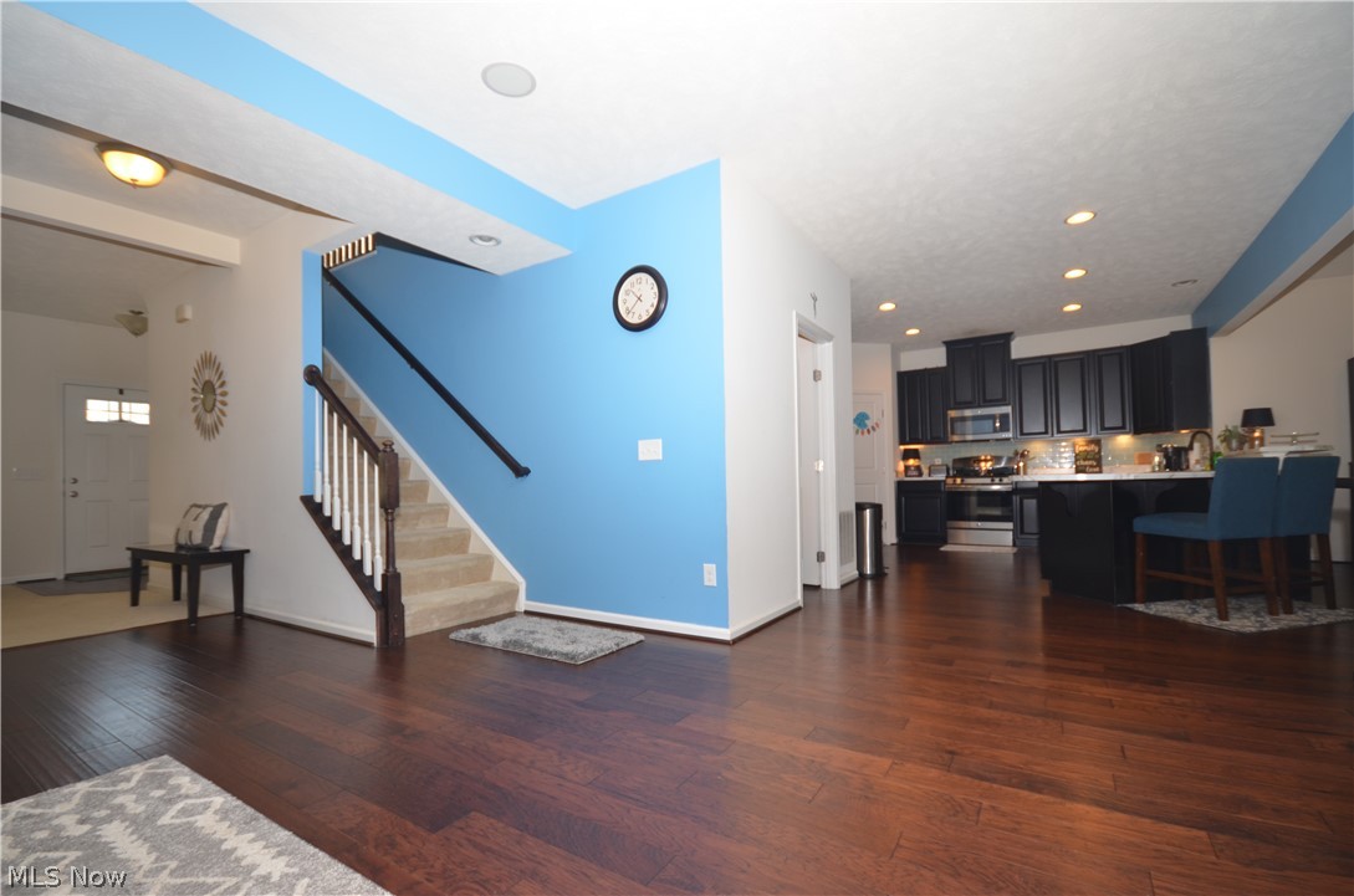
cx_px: 677
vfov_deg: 77.1
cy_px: 448
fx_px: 563
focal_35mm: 15
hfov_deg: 100.5
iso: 200
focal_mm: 10
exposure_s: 1/60
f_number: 5
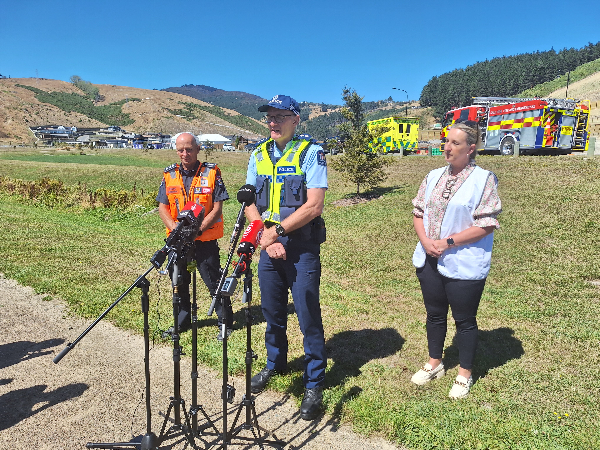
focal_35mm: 23
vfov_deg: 58.9
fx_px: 399
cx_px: 300
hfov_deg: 73.9
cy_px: 225
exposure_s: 1/2833
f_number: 1.8
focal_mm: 5.54
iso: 40
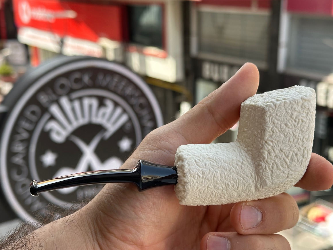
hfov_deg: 36.2
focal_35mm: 53
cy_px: 137
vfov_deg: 27.5
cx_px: 168
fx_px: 510
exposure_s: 1/704
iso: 64
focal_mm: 6.86
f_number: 1.78
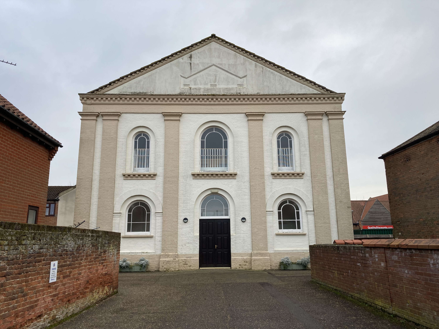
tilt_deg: +14.3
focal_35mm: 28
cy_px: 164
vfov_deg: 49.7
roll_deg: -0.1
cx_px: 220
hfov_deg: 63.4
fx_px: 355
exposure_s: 1/308
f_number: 1.8
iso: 20
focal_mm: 3.99
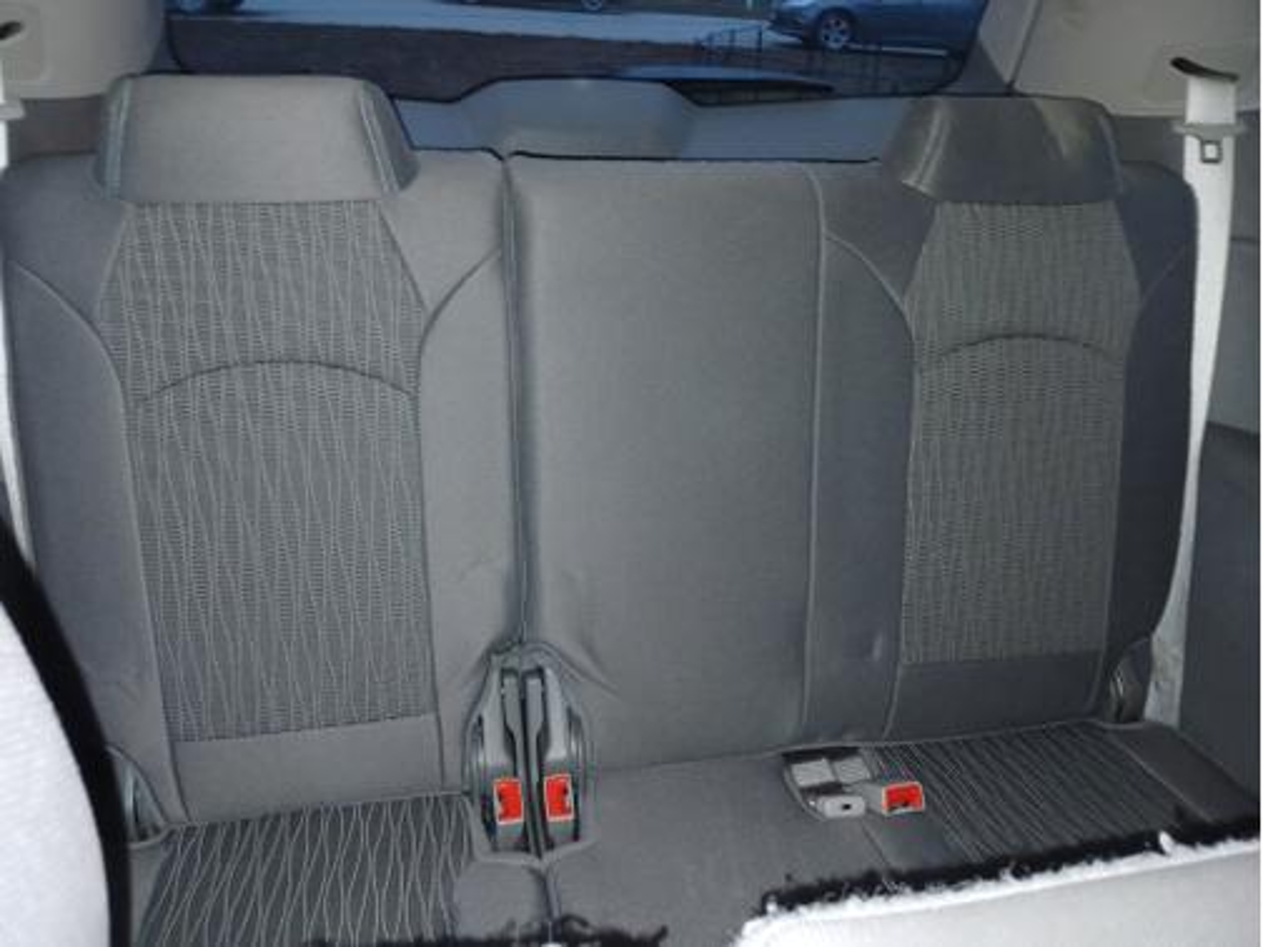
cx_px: 632
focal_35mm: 26
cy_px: 474
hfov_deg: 67.3
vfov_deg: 53.1
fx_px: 949
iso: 500
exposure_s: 1/25
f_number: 1.8
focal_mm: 3.98
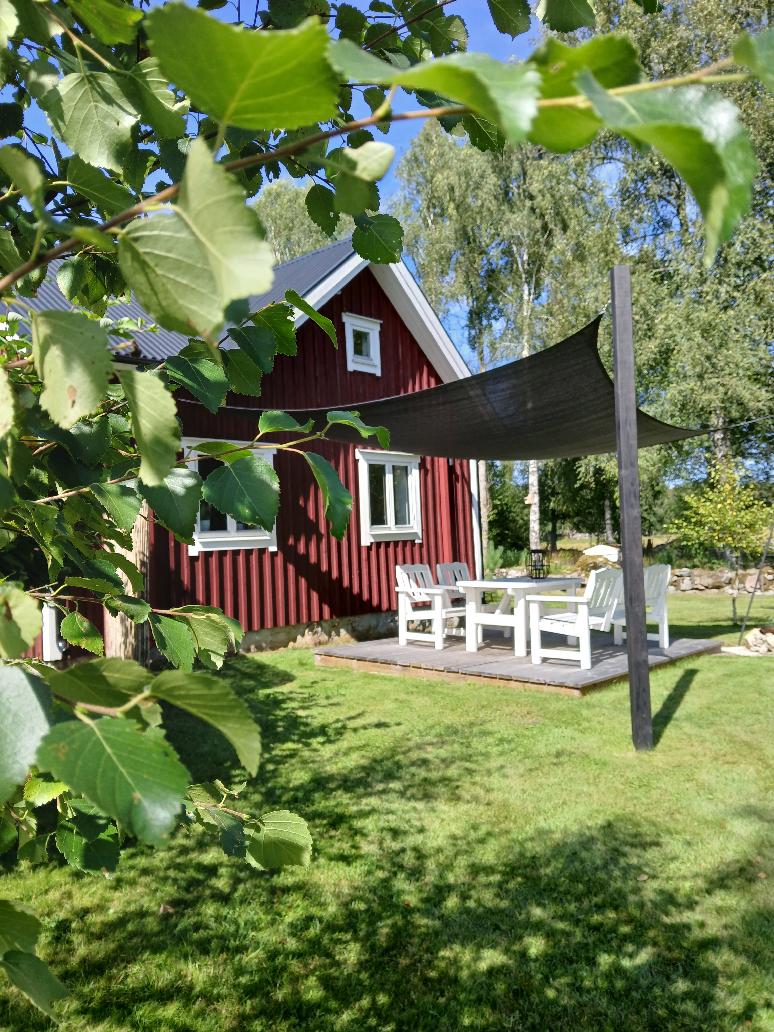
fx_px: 775
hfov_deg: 53.1
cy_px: 516
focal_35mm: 26
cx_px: 387
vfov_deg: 67.3
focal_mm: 3.98
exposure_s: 1/281
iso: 20
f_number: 1.8
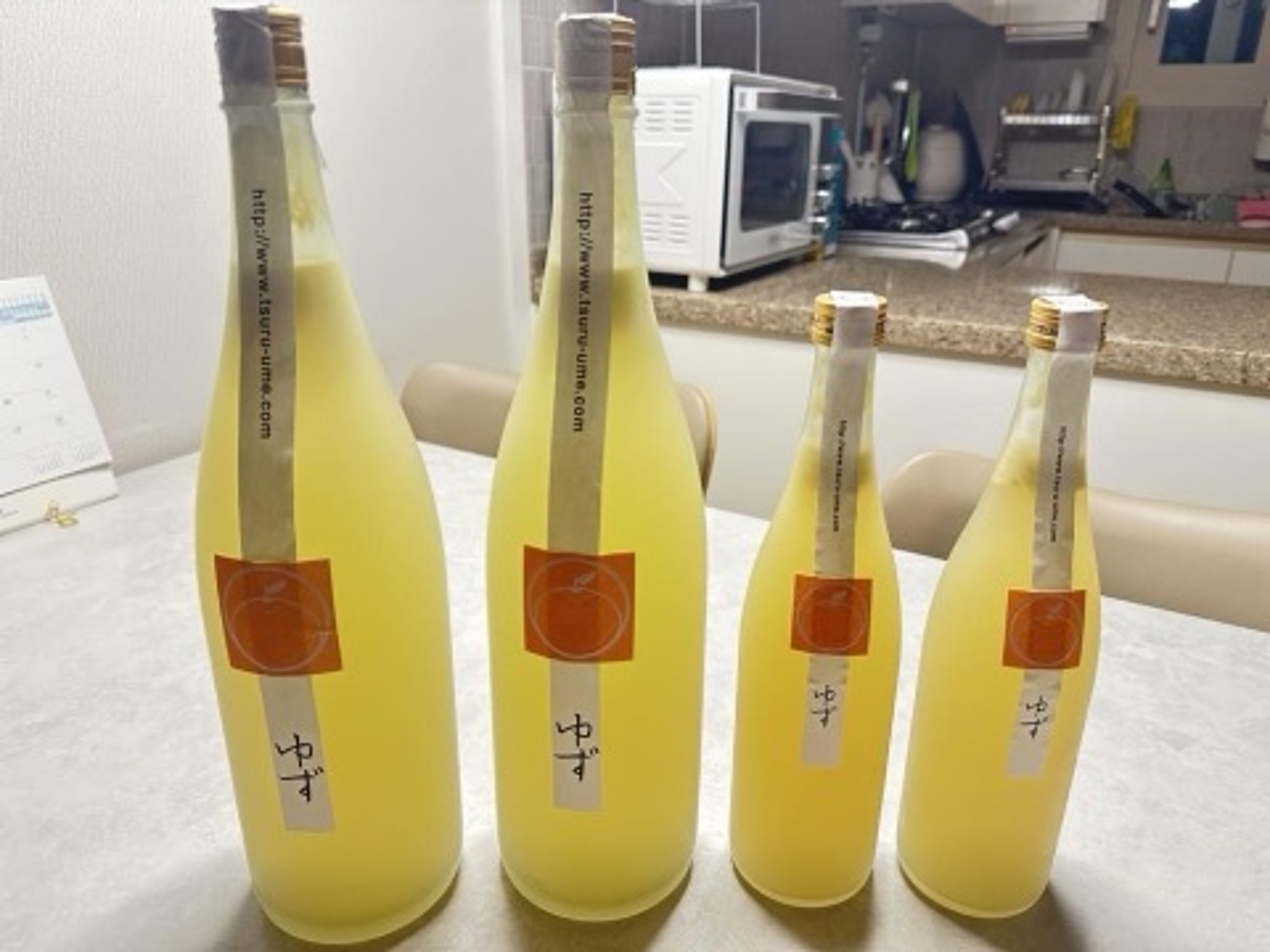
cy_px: 476
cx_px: 635
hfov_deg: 71.6
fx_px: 881
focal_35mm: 24
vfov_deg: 56.8
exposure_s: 1/60
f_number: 1.78
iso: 320
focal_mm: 6.86
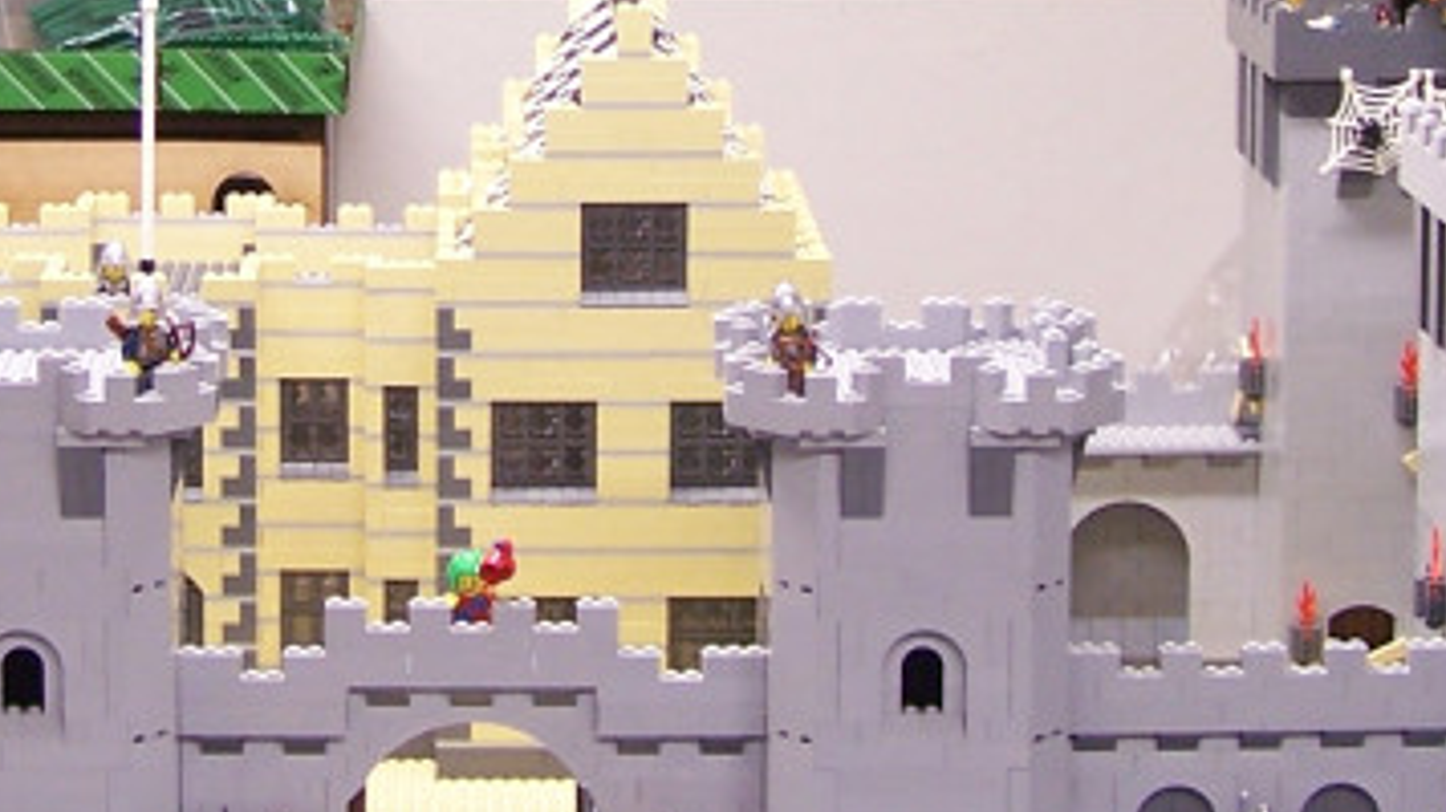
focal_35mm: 119
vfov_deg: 10.1
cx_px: 487
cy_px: -73
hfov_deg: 18.0
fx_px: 4561
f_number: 2.8
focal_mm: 6.3
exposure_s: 1/6
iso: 80
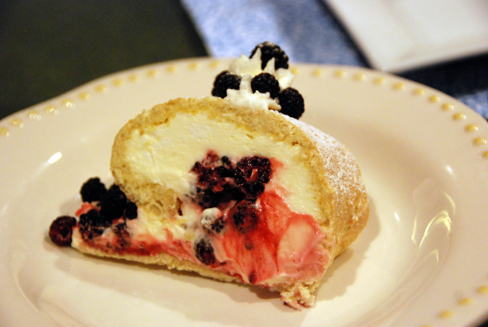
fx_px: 1262
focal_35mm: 93
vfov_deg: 14.7
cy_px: 164
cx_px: 244
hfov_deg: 21.9
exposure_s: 1/40
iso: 1600
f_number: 5
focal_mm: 62
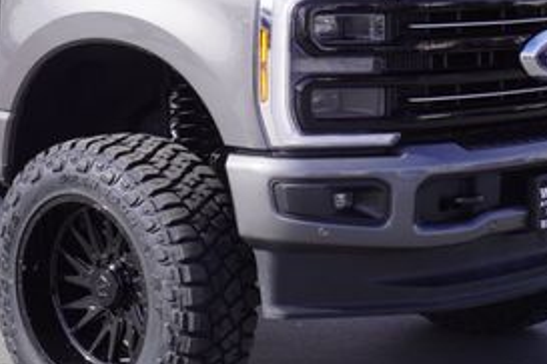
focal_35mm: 109
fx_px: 1659
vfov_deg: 12.5
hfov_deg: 18.4
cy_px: 96
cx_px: 48
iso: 100
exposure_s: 1/125
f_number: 9
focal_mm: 31
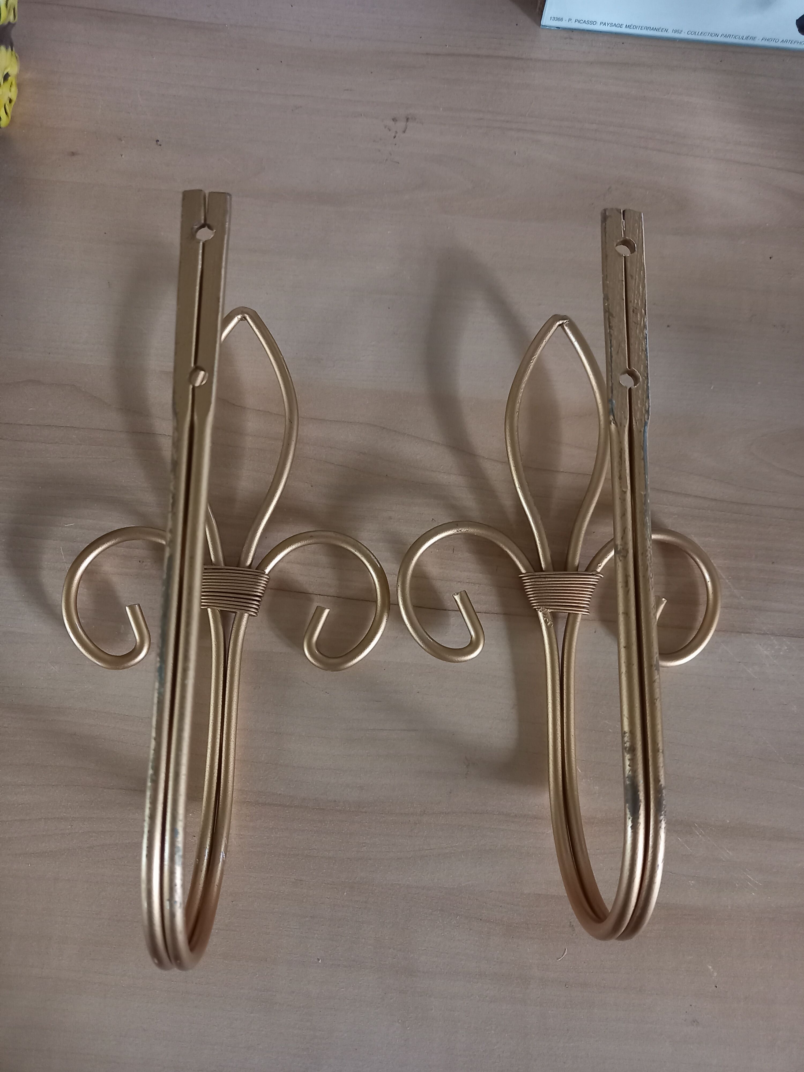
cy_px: 536
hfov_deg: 54.9
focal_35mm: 25
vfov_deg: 69.4
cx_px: 402
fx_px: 774
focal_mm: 4.65
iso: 500
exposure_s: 1/25
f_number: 1.8
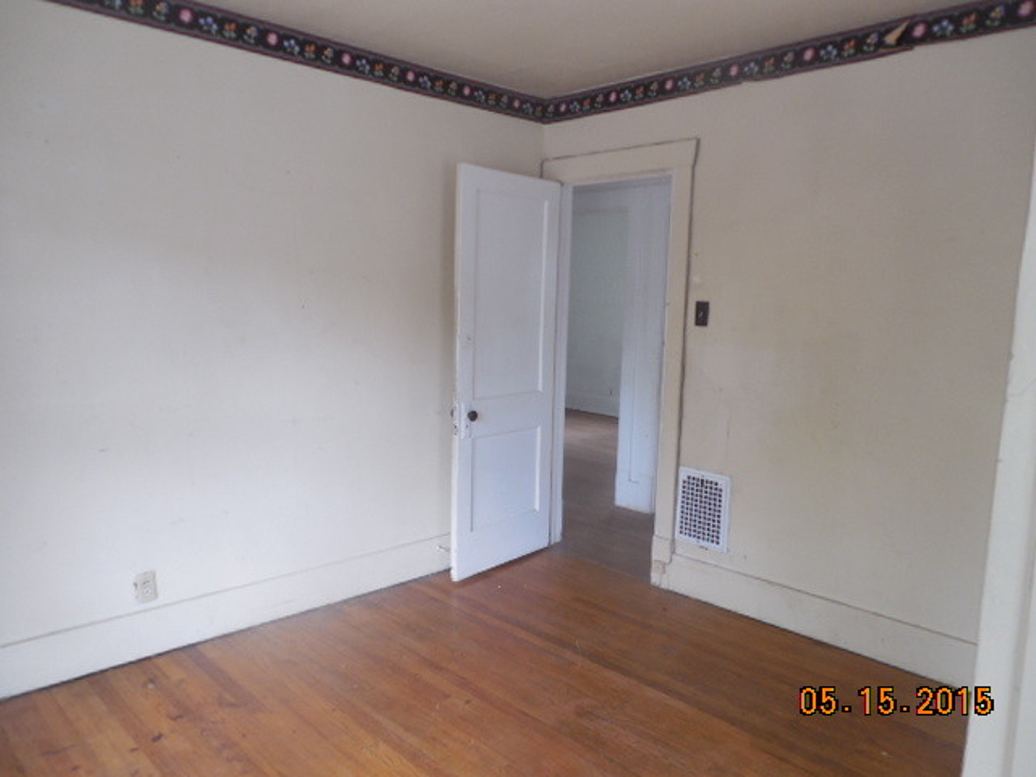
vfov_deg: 54.9
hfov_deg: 69.4
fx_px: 748
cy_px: 388
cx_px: 518
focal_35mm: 25
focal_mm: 4.5
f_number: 3.3
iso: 200
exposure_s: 1/30
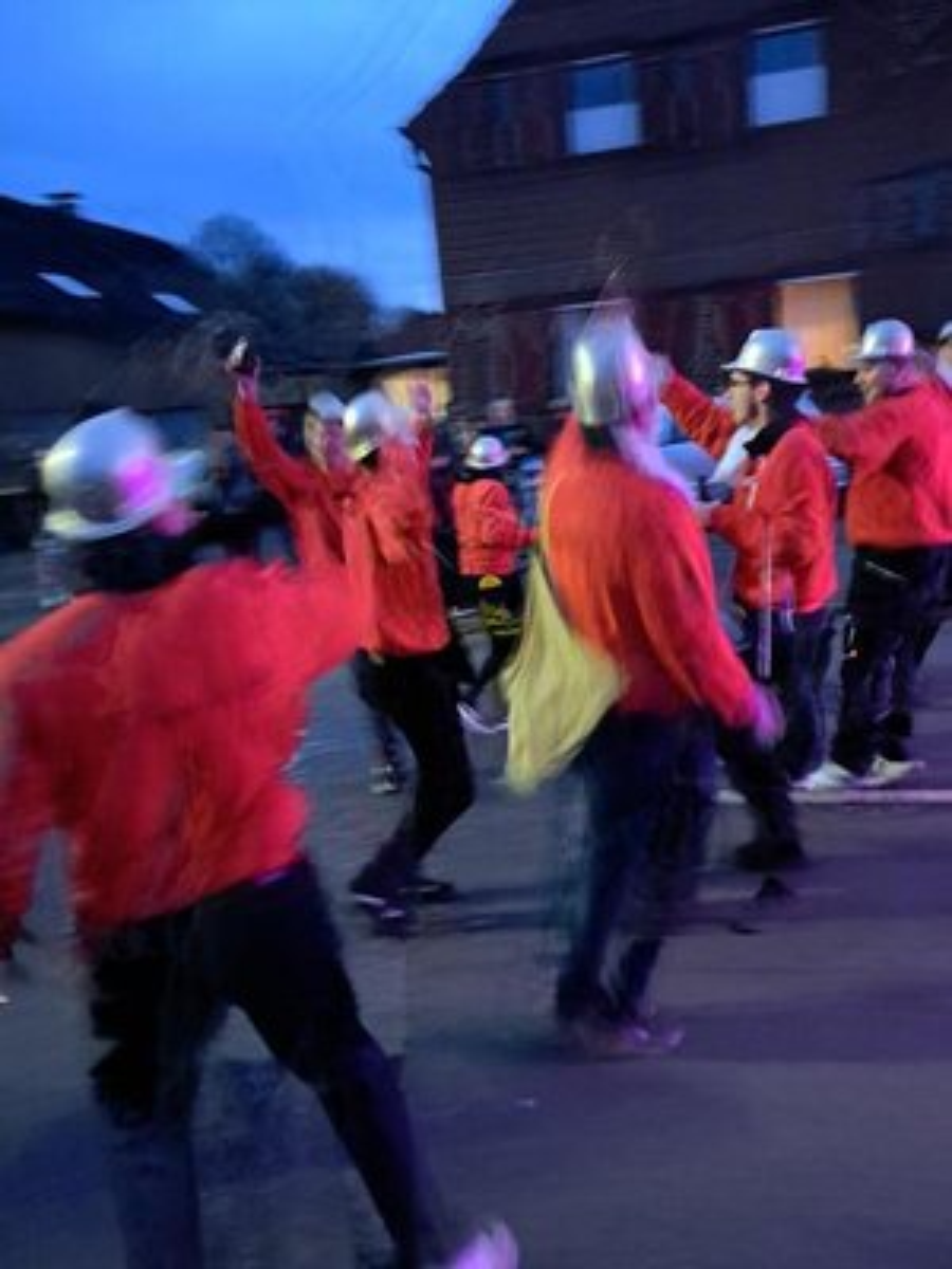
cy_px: 634
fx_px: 880
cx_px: 476
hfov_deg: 56.8
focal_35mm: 24
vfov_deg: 71.6
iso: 1600
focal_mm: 5.23
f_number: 1.8
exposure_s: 1/14
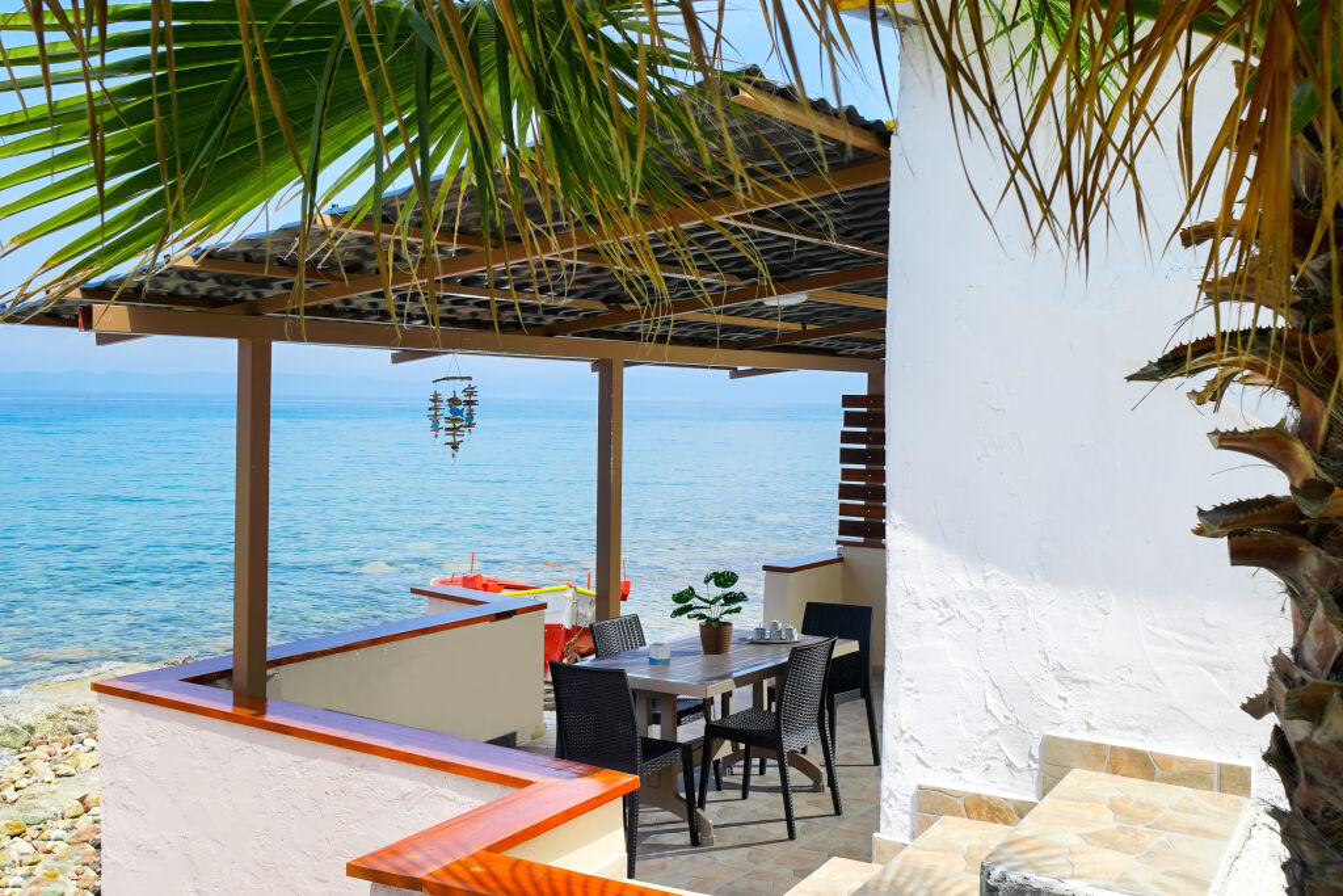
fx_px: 1343
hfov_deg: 53.1
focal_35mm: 36
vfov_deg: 36.9
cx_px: 672
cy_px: 448
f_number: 11
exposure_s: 1/250
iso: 200
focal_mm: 24
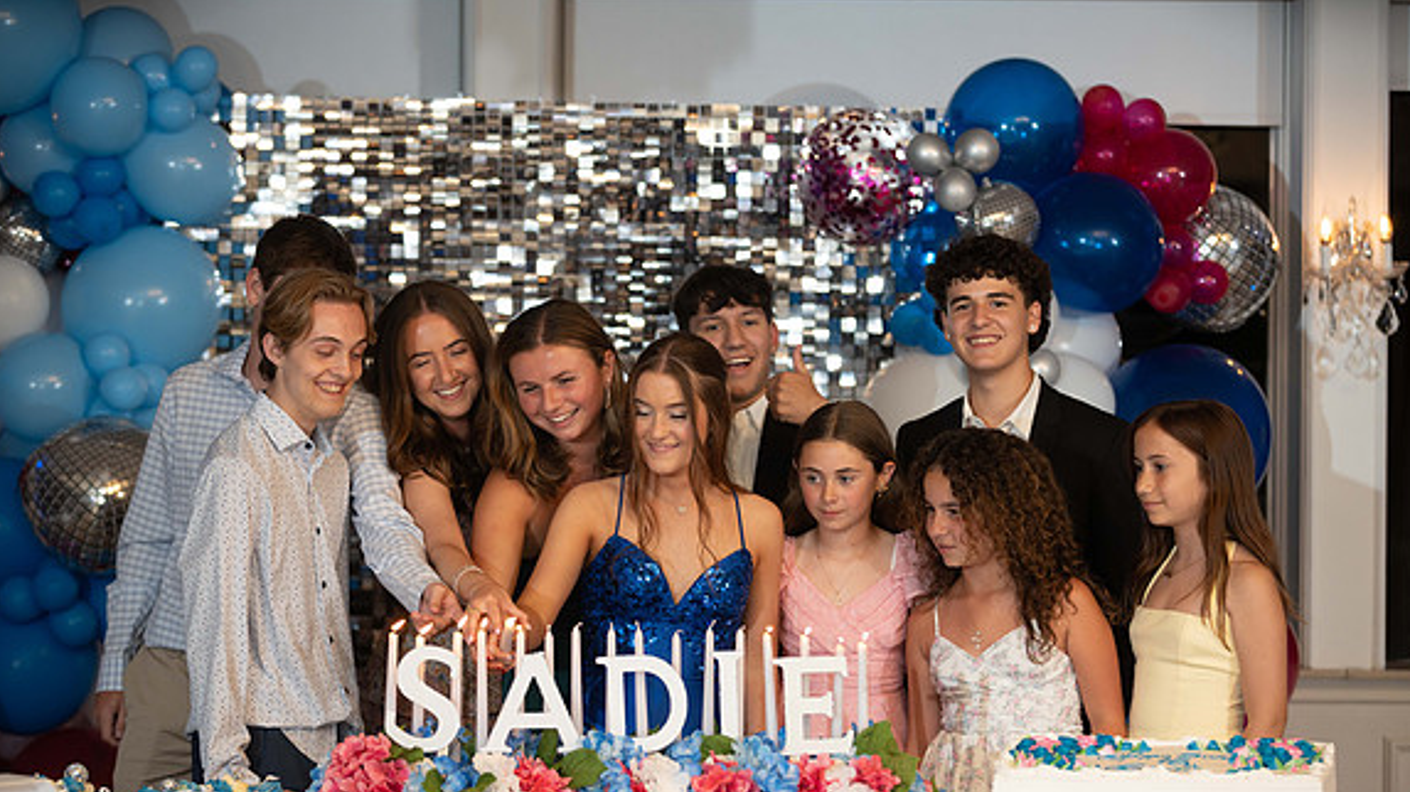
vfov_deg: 11.4
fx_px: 3962
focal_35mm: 106
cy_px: 471
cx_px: 704
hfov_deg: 20.2
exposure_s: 1/125
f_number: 2.8
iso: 800
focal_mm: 100
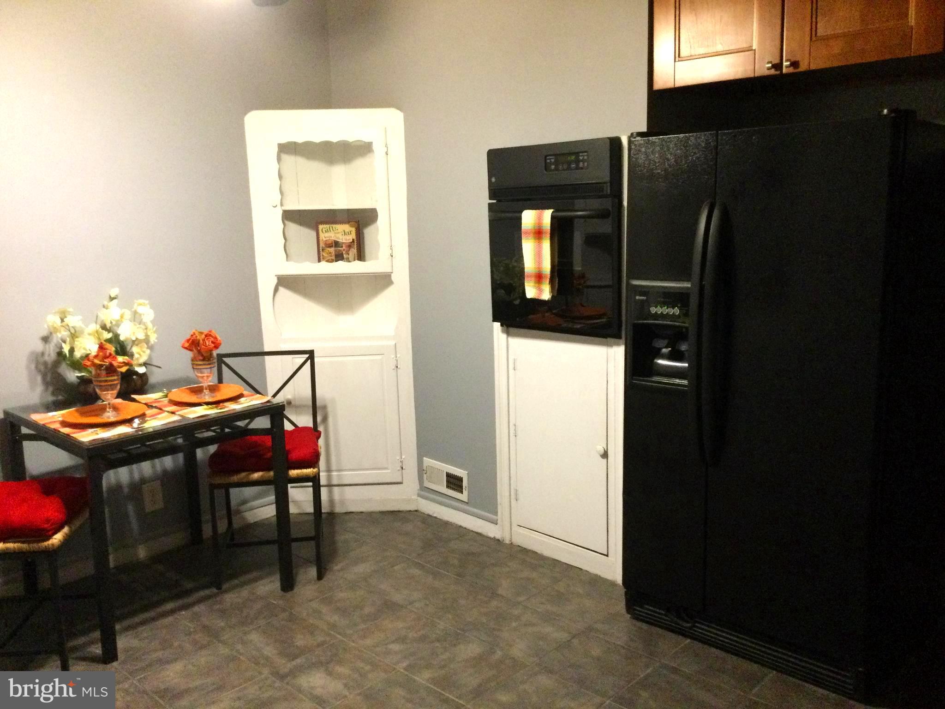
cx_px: 472
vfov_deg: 45.4
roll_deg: +1.1
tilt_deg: -11.5
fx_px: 846
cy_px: 354
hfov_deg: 58.4
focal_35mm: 31
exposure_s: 1/15
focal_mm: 3.3
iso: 250
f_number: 2.4
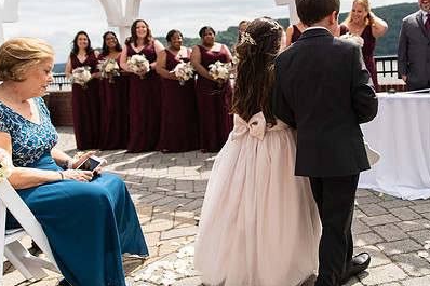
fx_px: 418
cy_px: 99
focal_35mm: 35
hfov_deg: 52.9
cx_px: 300
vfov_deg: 37.5
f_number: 2.8
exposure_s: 1/2000
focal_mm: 24
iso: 125
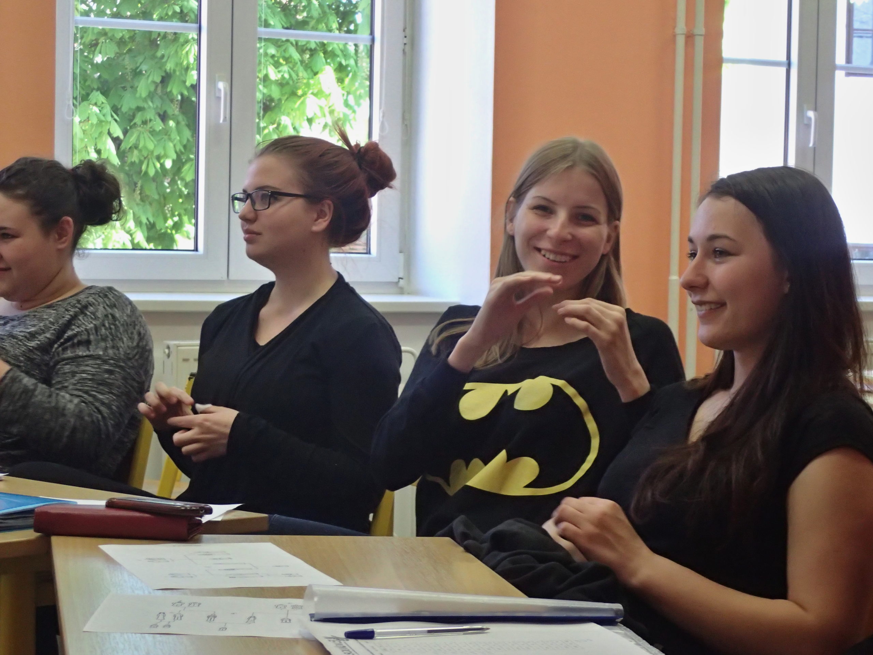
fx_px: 2018
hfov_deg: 24.4
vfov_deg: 18.4
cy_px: 328
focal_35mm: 80
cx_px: 436
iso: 640
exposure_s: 1/80
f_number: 4.4
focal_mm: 14.41
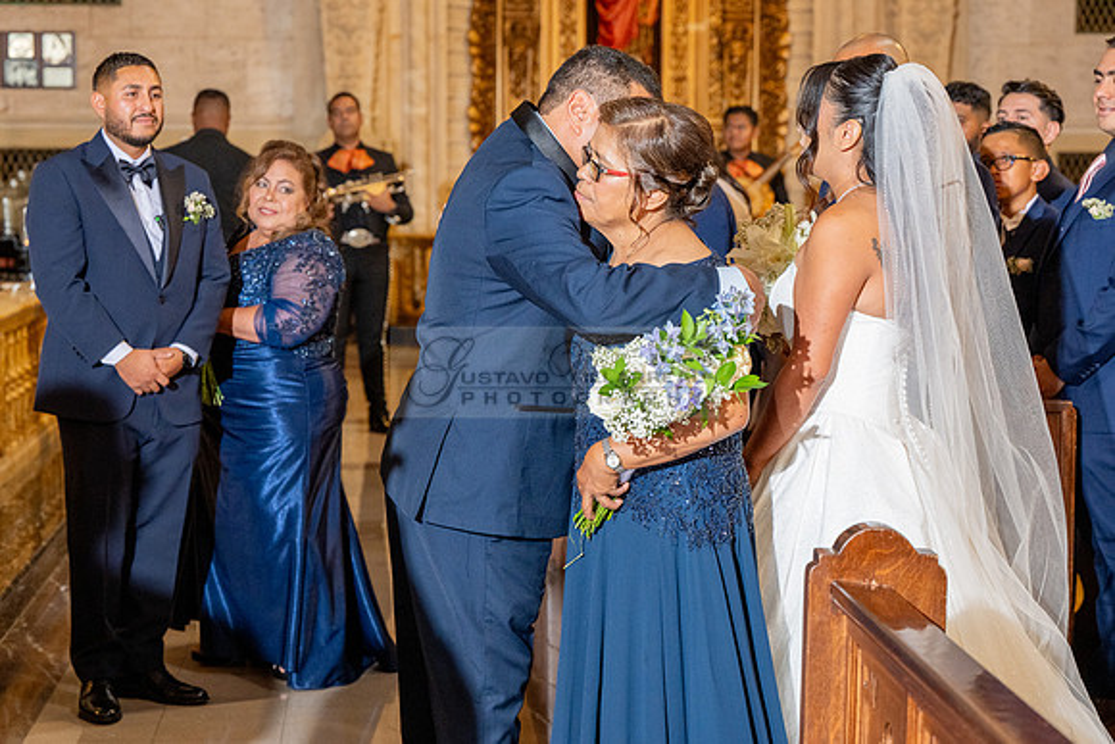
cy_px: 372
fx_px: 2338
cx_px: 558
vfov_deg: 18.1
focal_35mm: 75
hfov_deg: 26.8
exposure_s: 1/200
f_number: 4.5
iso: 2000
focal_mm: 70
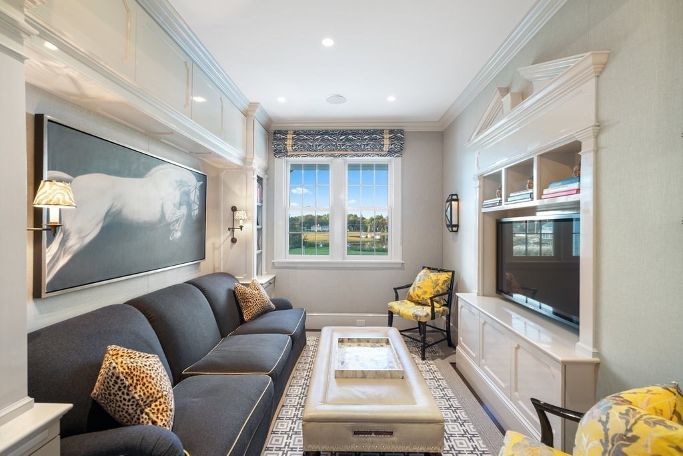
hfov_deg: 96.7
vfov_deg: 73.8
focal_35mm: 16
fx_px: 304
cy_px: 228
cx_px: 342
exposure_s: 1/4
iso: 800
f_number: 5
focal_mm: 16
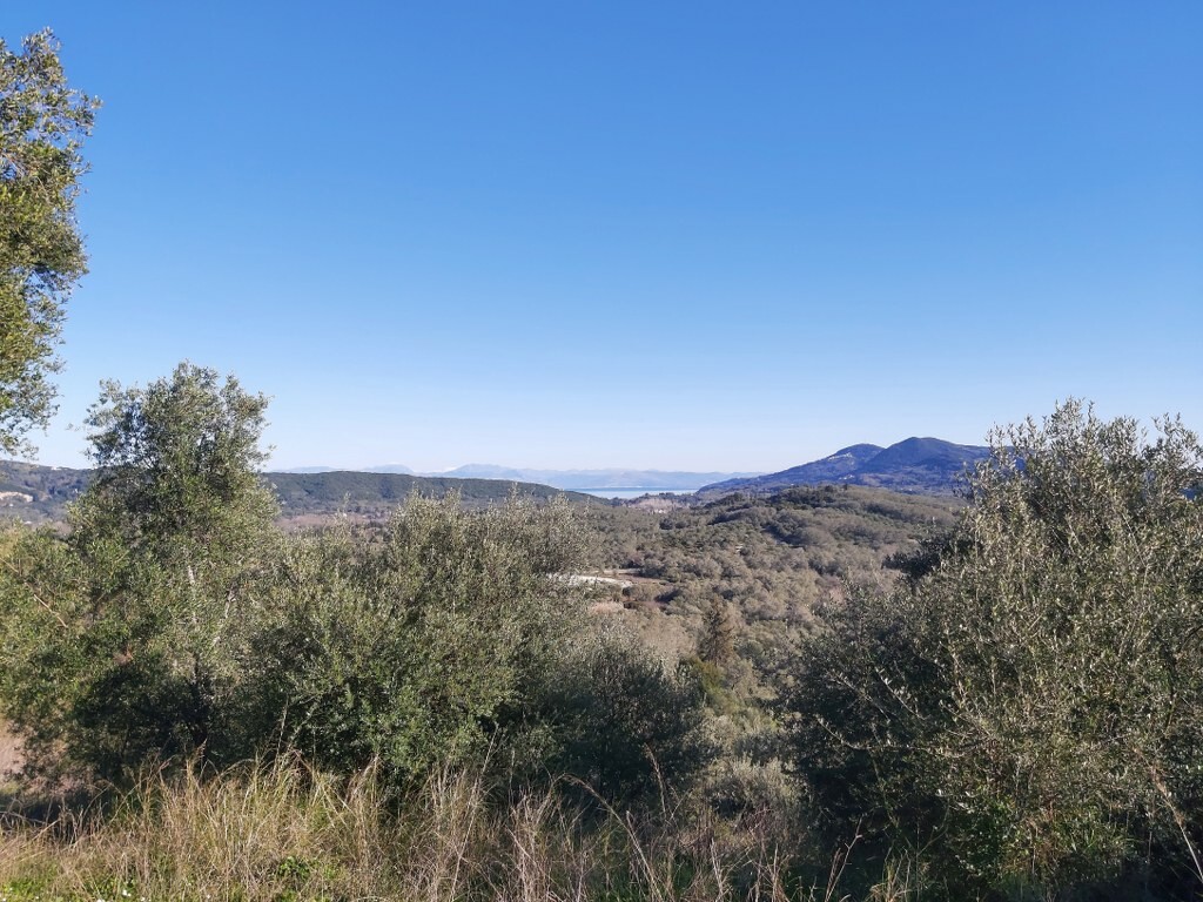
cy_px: 451
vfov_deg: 53.1
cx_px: 602
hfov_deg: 67.3
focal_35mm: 26
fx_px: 904
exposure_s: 1/829
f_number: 1.7
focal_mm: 3.92
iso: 64
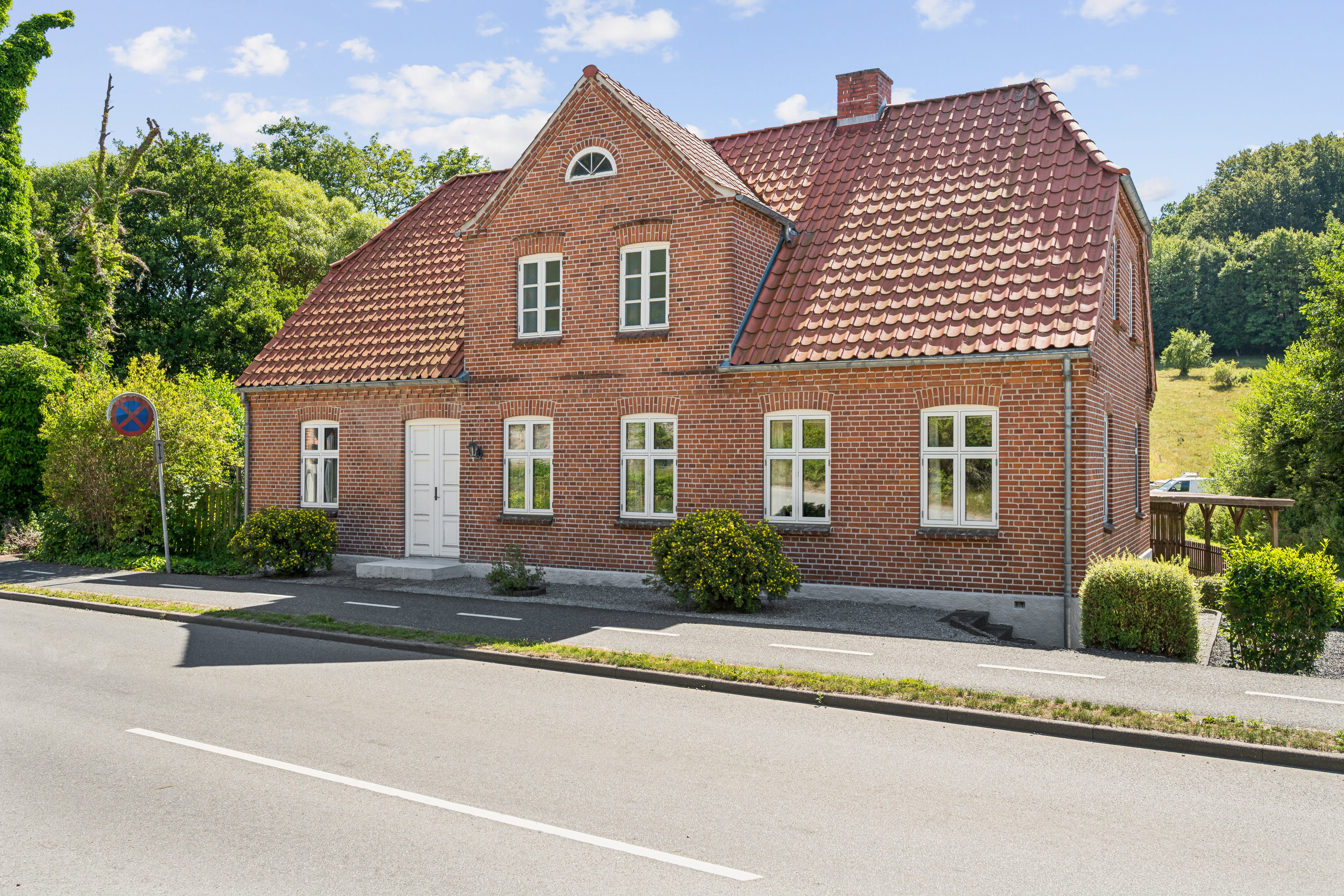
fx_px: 989
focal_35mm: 26
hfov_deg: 68.4
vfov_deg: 48.7
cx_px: 672
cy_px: 448
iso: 320
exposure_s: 1/400
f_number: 8
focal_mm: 26.5
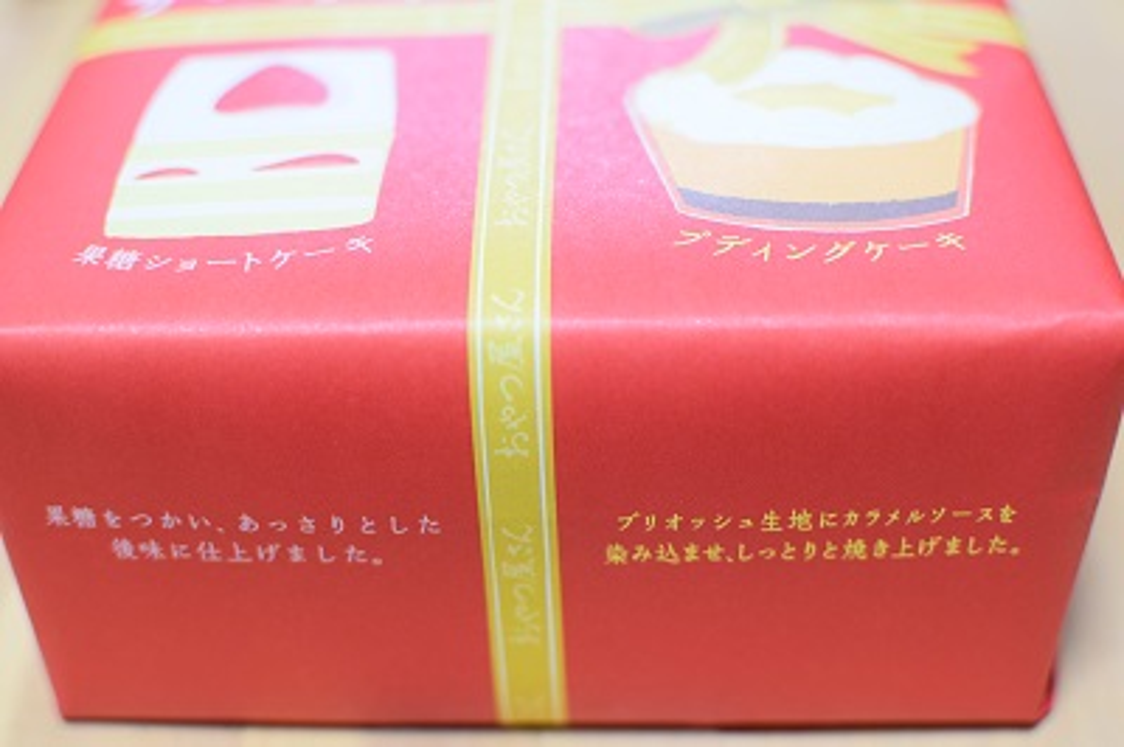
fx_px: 1638
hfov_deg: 37.9
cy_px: 374
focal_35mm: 52
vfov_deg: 25.7
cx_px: 562
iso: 800
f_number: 3.5
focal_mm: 35
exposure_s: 1/60
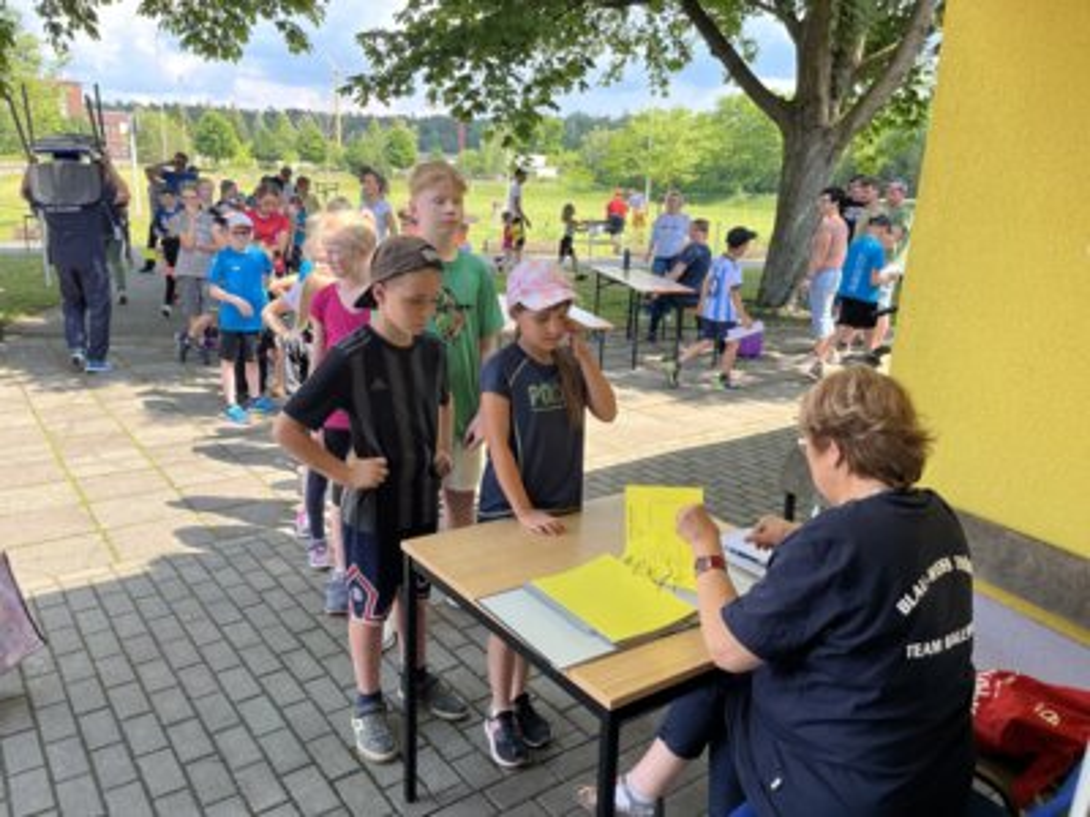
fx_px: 819
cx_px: 545
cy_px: 408
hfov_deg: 67.3
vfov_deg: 53.1
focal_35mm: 26
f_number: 1.6
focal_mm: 5.1
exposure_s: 1/435
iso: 50
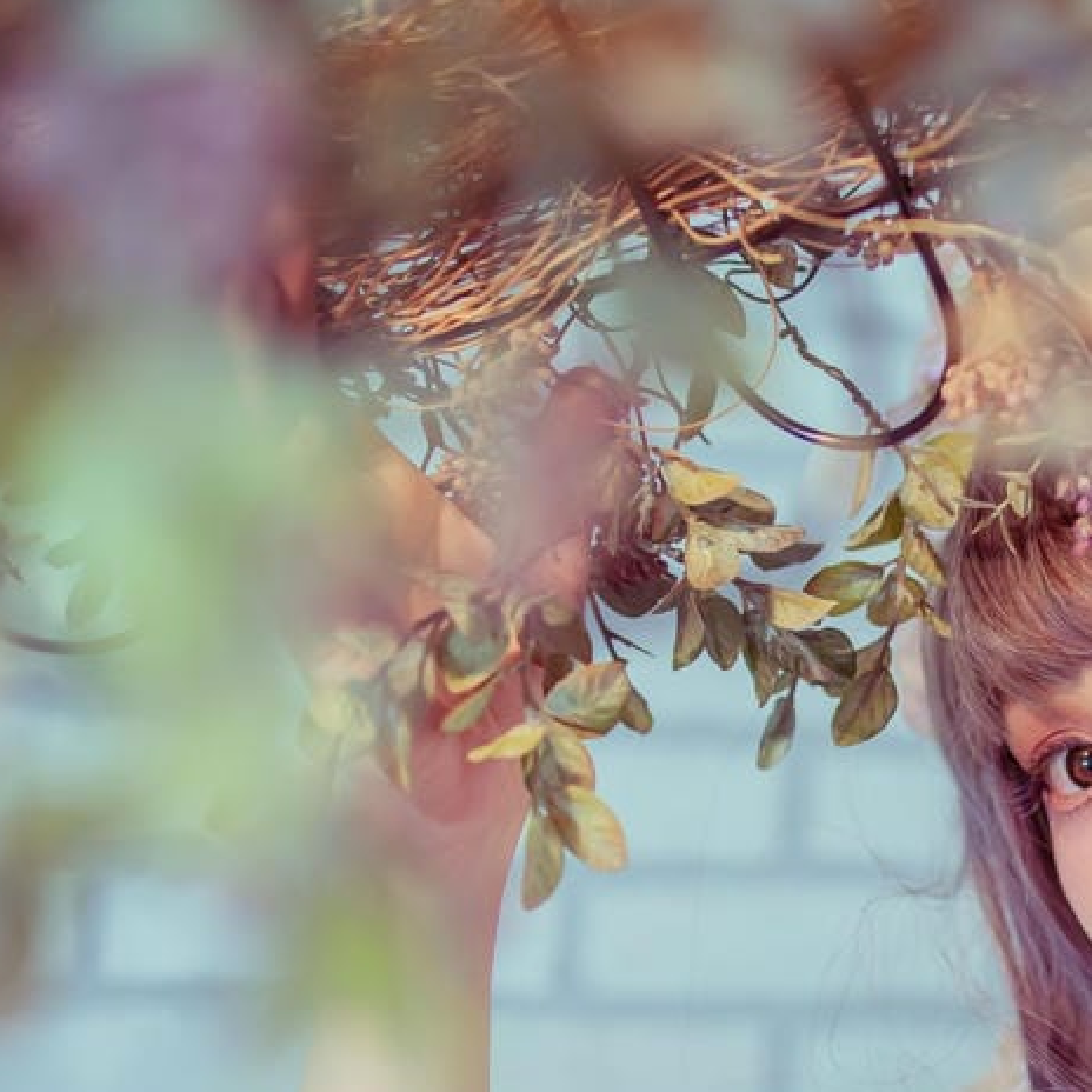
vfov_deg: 22.1
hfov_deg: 21.5
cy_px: 898
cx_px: 1160
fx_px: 2748
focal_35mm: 77
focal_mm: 35
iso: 250
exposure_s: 1/320
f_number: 2.2
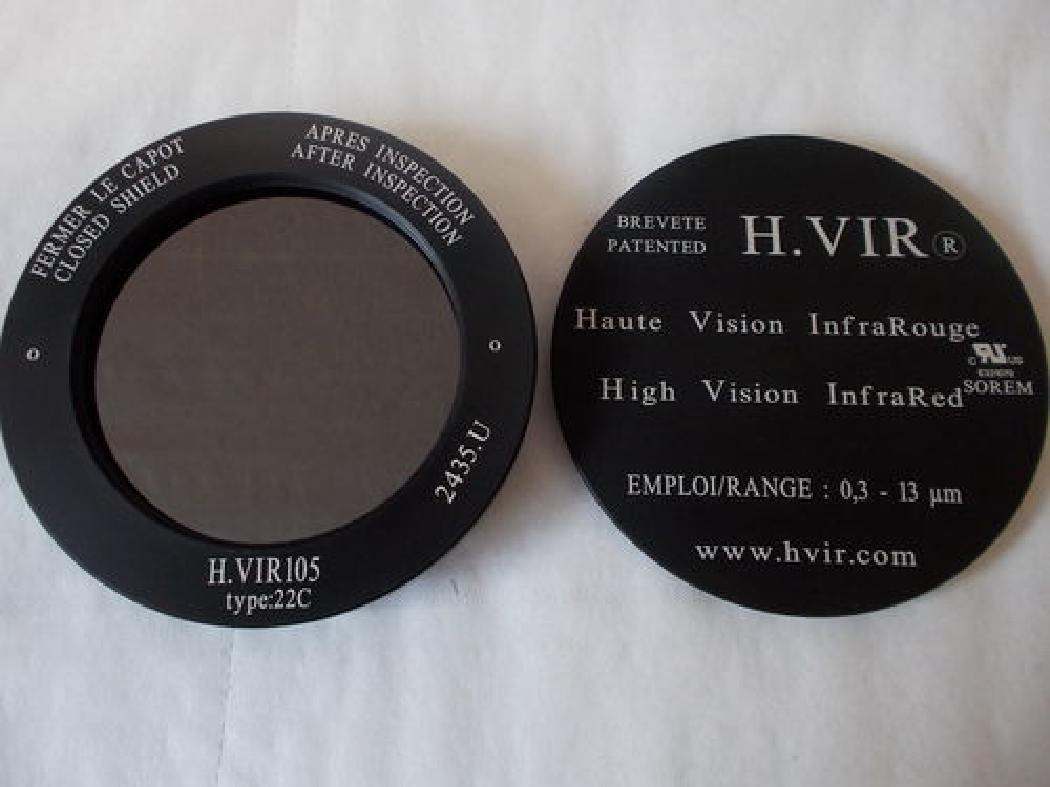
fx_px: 880
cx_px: 525
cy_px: 394
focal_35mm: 29
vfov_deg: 48.2
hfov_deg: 61.7
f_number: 3.3
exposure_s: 1/25
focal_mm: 4.1
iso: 125
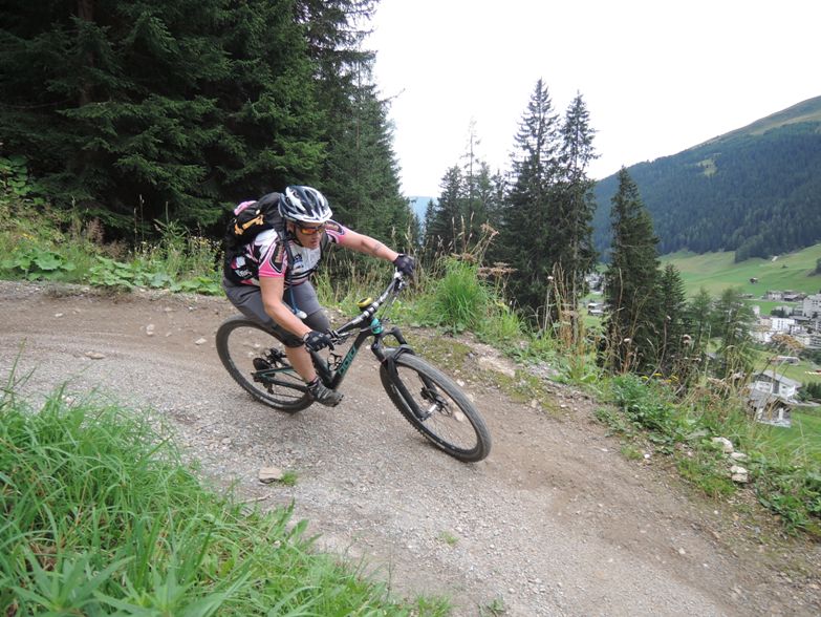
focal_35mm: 24
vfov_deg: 56.9
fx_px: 569
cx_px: 410
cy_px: 308
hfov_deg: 71.6
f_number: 2.2
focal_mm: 5.1
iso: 80
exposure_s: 1/320
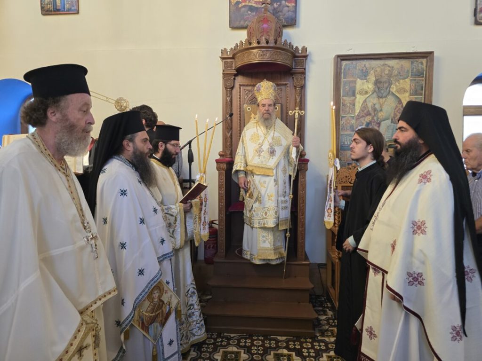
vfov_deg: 58.9
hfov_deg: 73.9
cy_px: 180
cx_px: 241
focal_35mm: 23
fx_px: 320
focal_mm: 6.3
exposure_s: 1/120
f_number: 1.7
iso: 500
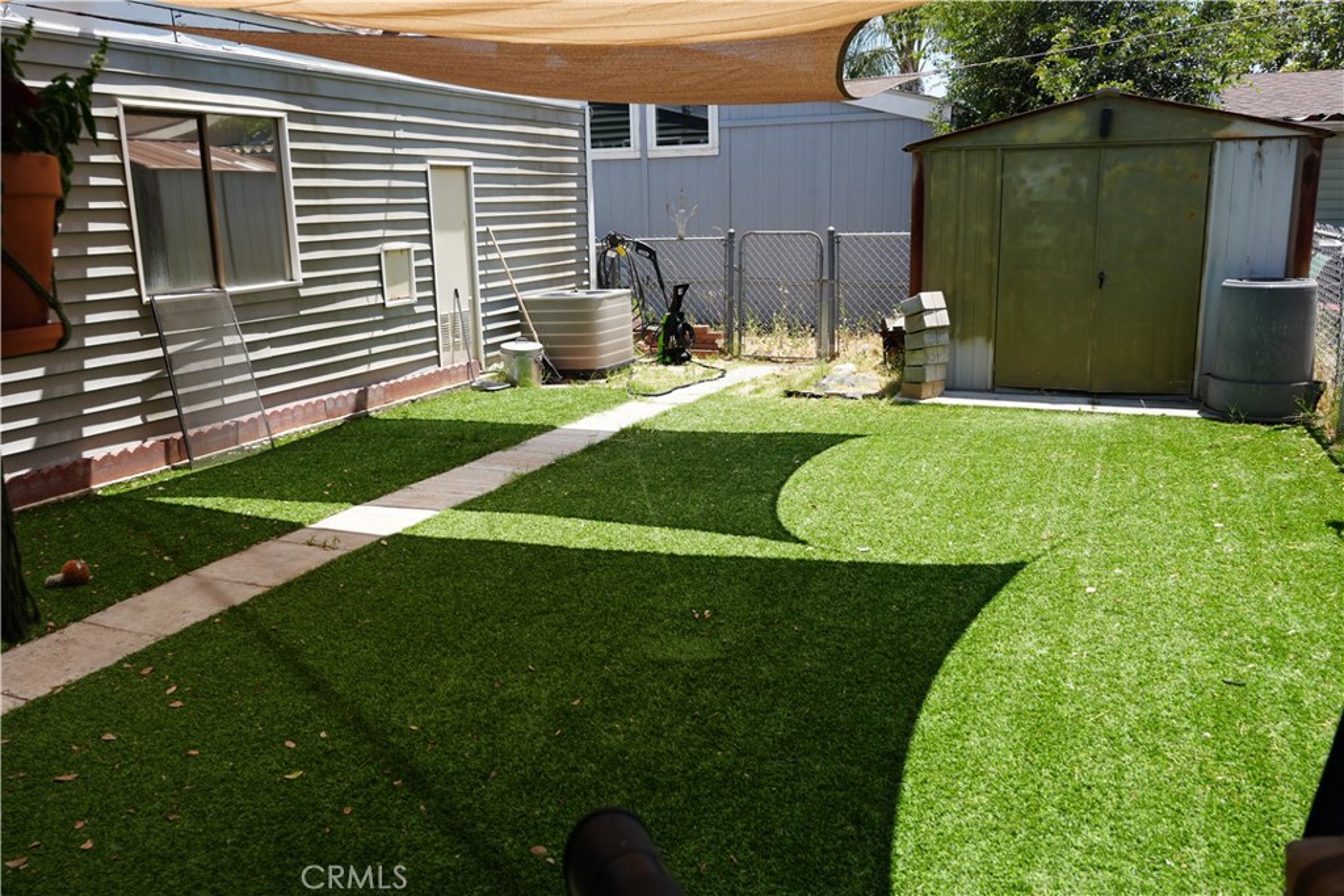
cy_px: 448
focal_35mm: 29
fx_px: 1083
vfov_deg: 45.0
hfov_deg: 63.7
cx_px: 672
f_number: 8
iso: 100
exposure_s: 1/125
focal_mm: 29
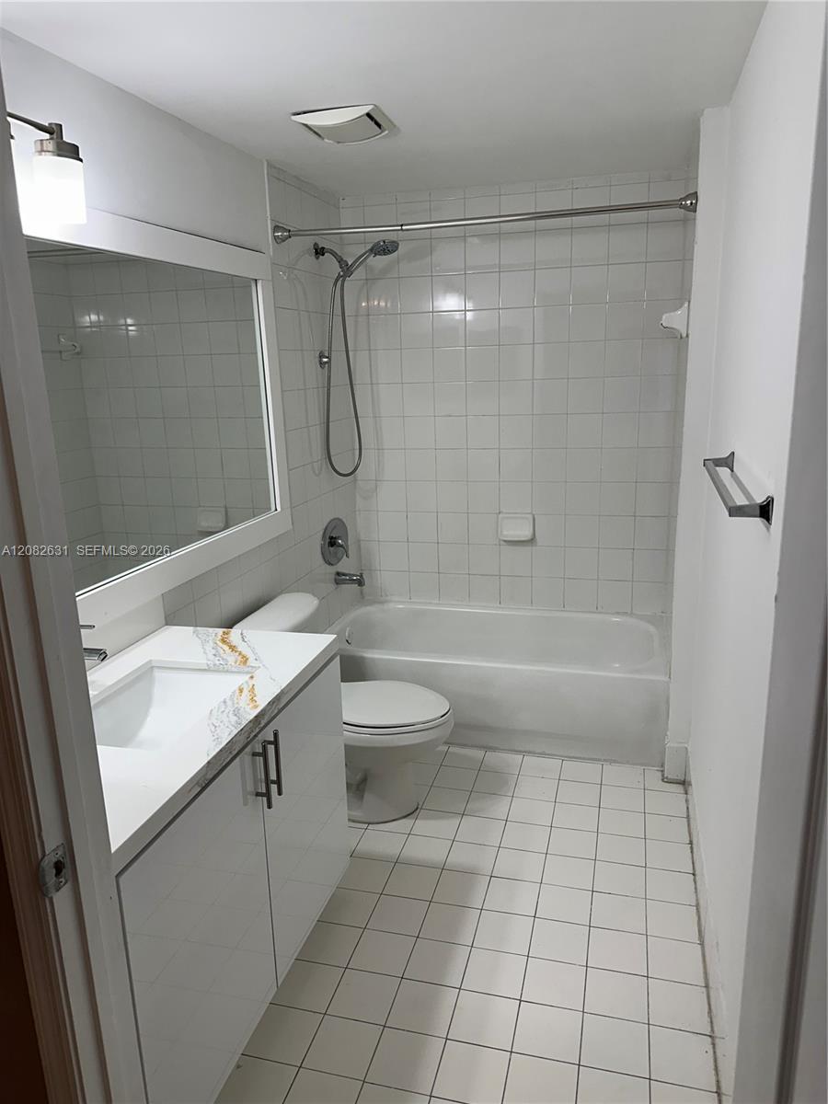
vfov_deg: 71.6
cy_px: 552
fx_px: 765
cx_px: 414
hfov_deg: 56.8
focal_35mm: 24
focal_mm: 6.86
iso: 80
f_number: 1.78
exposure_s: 1/120
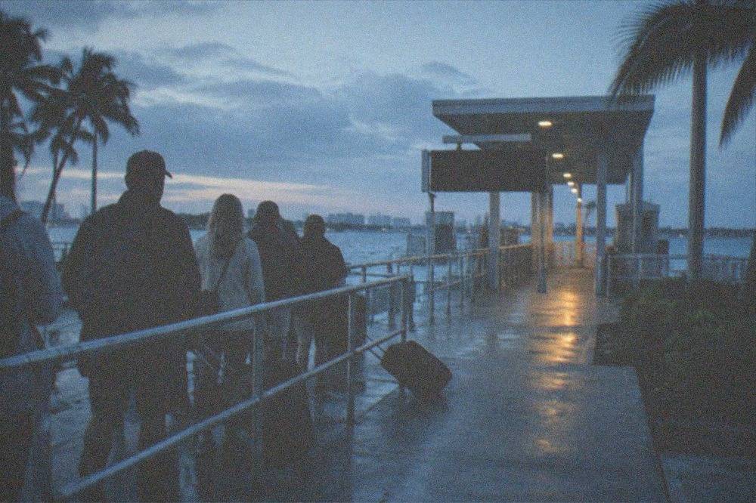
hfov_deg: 41.1
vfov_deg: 28.1
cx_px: 378
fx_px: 1008
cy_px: 252
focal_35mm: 48
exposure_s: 1/25
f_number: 9
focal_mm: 48
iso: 5000
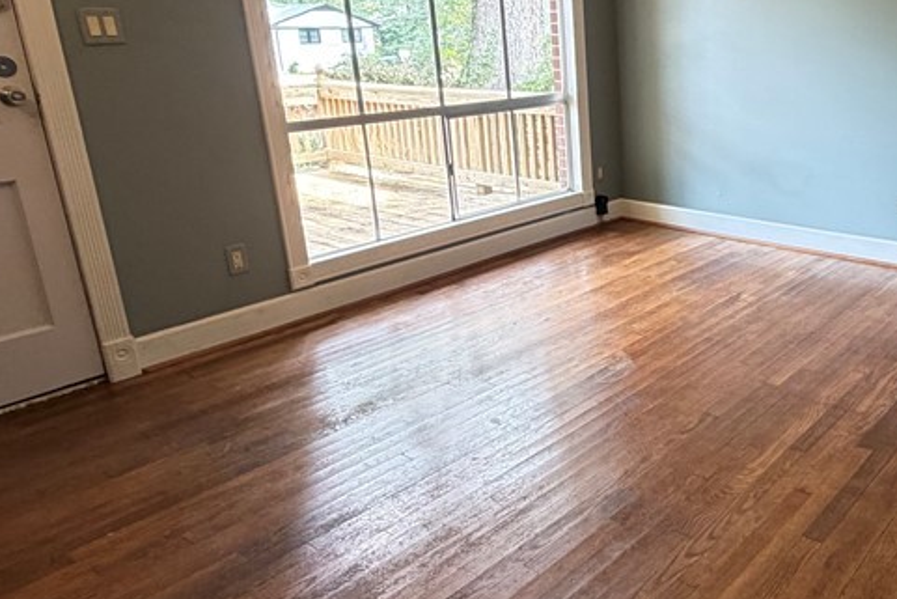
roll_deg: +0.6
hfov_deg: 56.0
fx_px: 773
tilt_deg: -16.5
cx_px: 716
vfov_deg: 42.2
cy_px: 250
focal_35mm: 31
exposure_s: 1/60
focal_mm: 2.22
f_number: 2.2
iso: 400
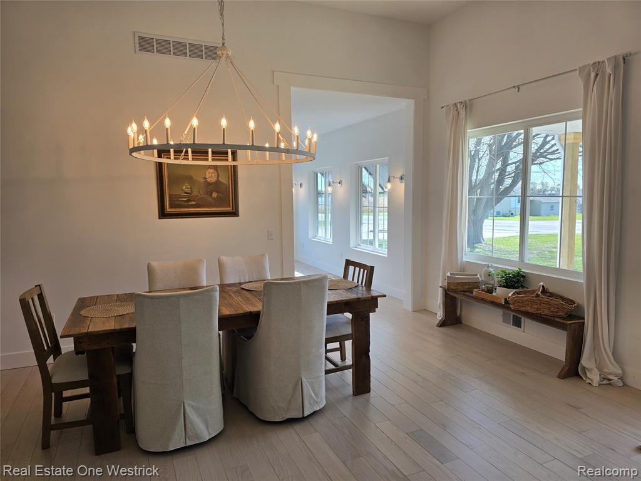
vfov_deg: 58.9
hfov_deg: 73.9
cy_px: 240
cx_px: 320
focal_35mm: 23
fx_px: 426
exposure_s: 1/120
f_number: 1.7
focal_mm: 6.3
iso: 16
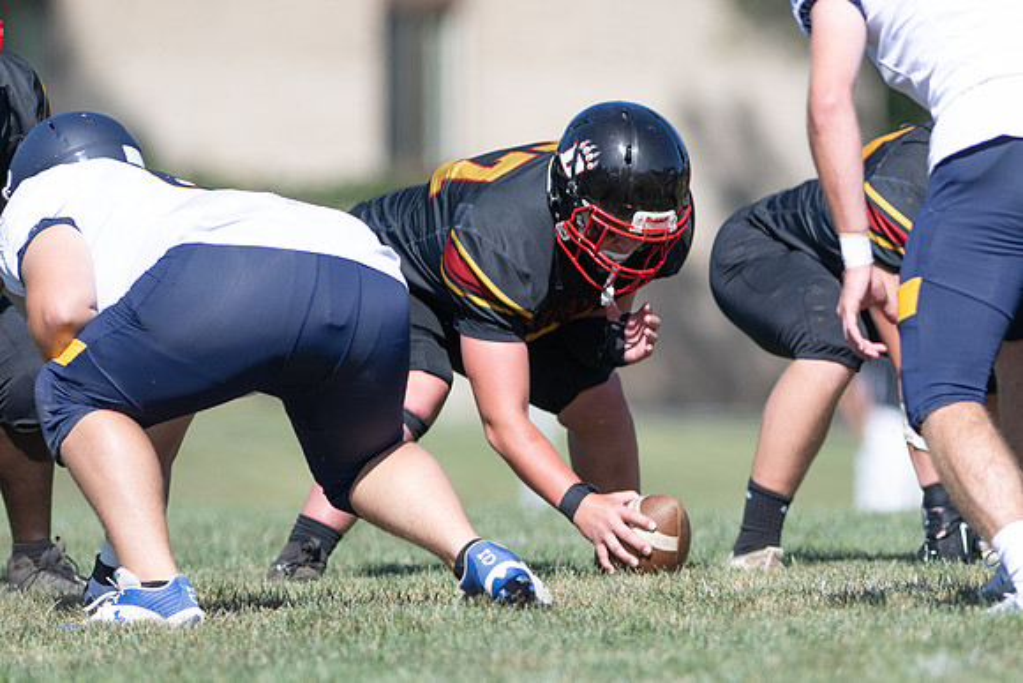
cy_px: 371
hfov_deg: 3.2
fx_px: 18585
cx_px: 775
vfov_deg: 2.1
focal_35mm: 654
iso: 125
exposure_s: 1/1600
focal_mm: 300
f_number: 2.8
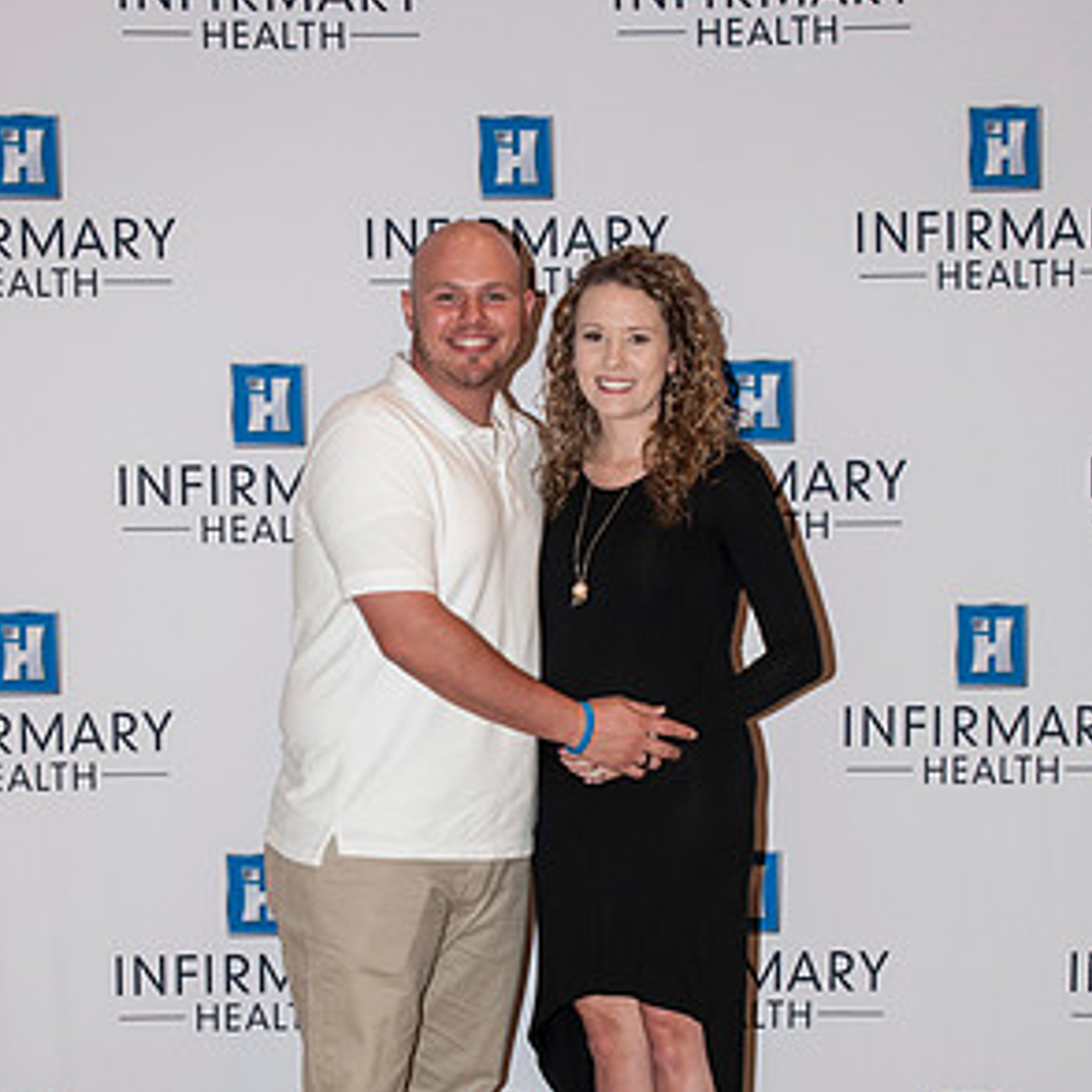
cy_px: 702
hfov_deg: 23.4
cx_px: 544
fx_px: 2641
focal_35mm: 74
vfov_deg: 23.3
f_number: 5.6
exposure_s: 1/60
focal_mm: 38
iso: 400
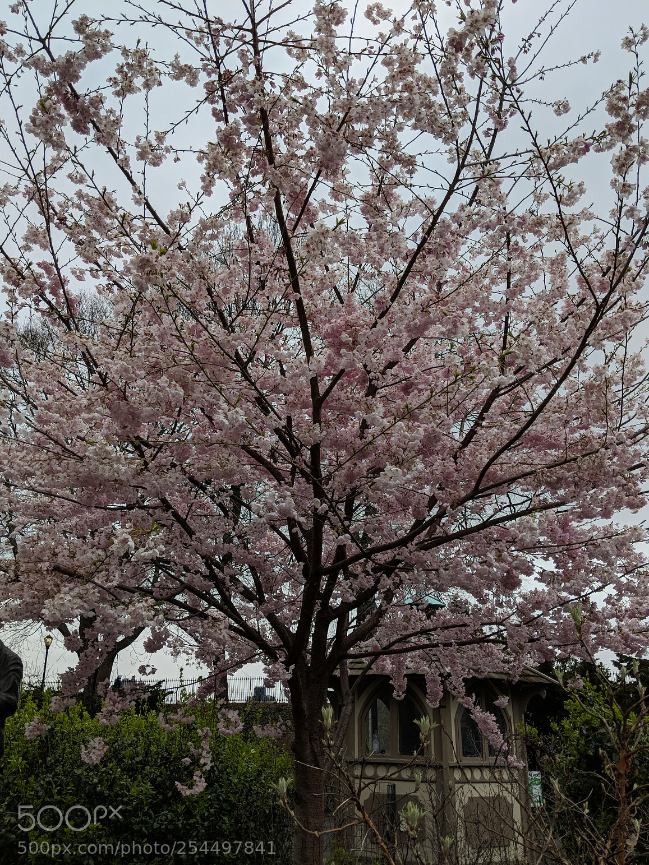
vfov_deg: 63.4
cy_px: 443
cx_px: 319
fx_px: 700
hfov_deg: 49.7
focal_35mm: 28
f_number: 1.8
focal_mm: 4.44
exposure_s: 1/935
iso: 51
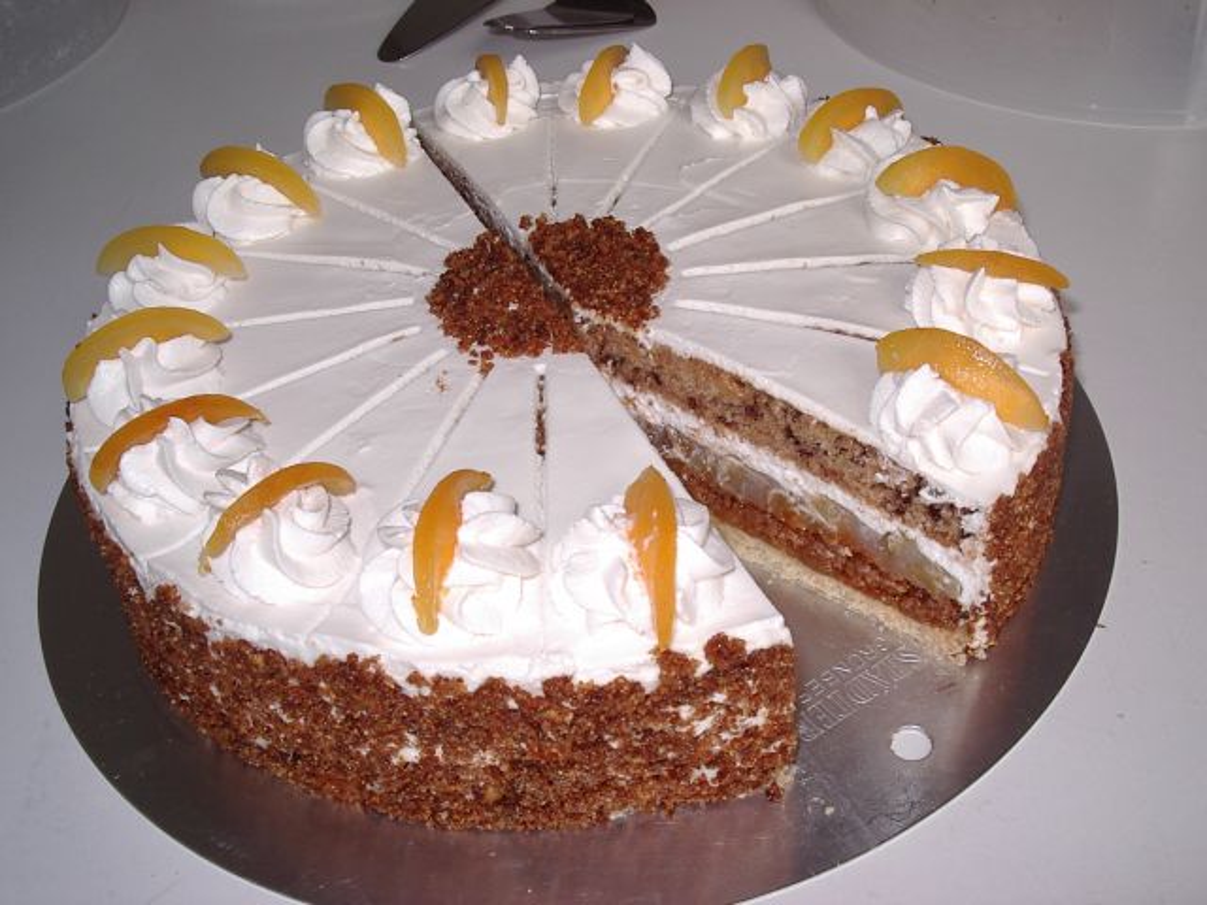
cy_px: 452
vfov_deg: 37.7
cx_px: 604
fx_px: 1325
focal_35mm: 38
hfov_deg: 49.0
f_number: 4.8
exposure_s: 1/60
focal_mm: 5.8
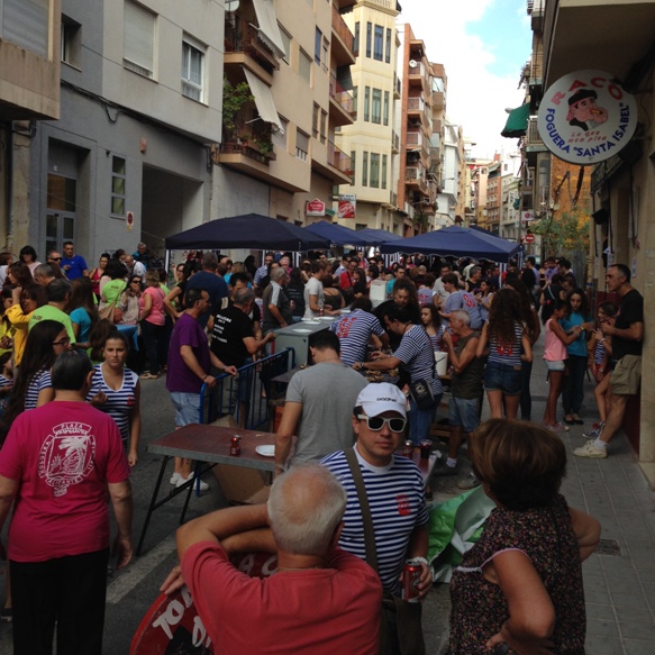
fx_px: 856
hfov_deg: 41.9
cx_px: 329
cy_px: 289
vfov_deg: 41.8
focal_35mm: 40
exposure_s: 1/763
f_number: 2.4
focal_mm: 4.12
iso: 50
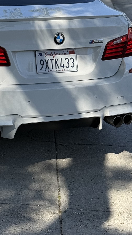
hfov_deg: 10.2
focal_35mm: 117
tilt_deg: -1.6
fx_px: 728
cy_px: -5
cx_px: -32
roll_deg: +0.5
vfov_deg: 17.8
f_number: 1.78
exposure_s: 1/2208
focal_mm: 6.76
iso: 64
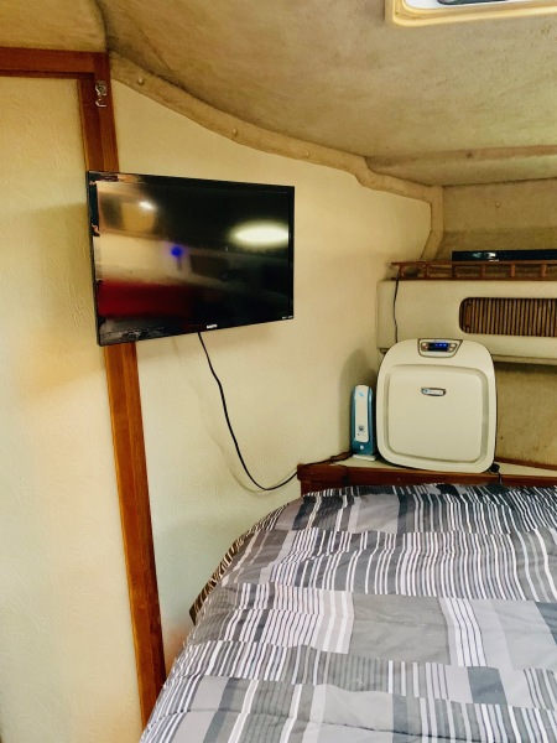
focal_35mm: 26
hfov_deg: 53.1
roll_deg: +0.5
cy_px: 372
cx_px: 278
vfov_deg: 67.3
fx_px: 558
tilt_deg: -8.8
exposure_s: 1/26
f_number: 1.8
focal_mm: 4.25
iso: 800
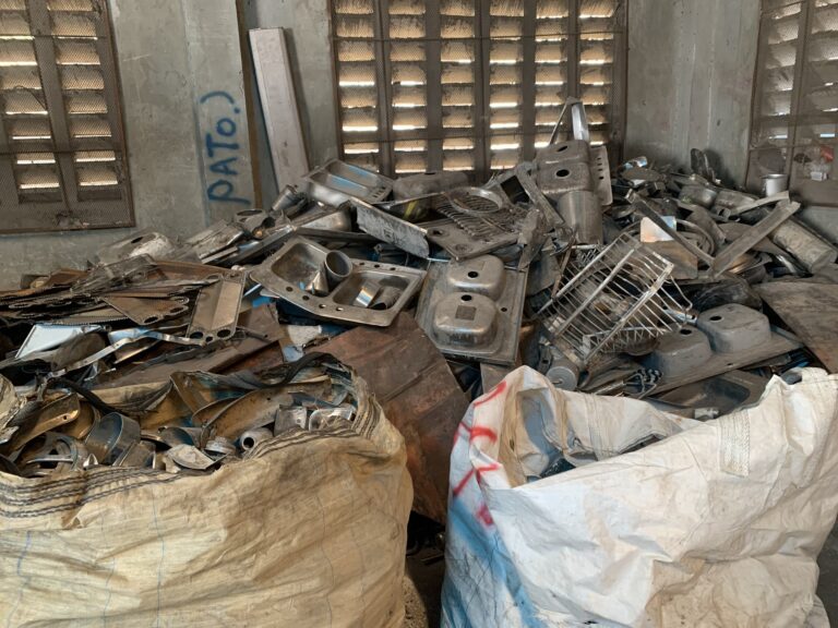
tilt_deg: -14.6
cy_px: 314
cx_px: 419
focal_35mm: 26
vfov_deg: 53.1
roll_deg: +1.3
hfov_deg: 67.3
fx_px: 629
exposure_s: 1/51
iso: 400
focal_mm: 4.25
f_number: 1.8
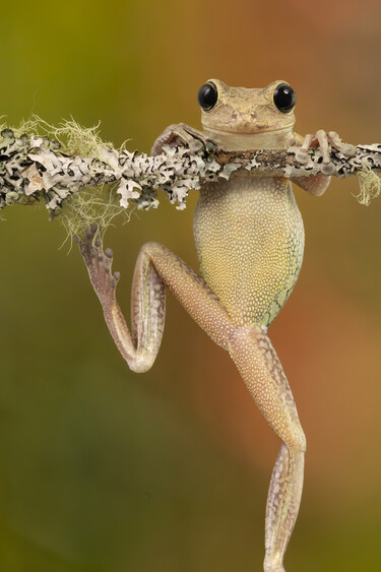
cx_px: 213
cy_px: 359
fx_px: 1906
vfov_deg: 17.0
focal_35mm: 120
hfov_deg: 11.4
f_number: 20
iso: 80
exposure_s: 1/200
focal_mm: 90
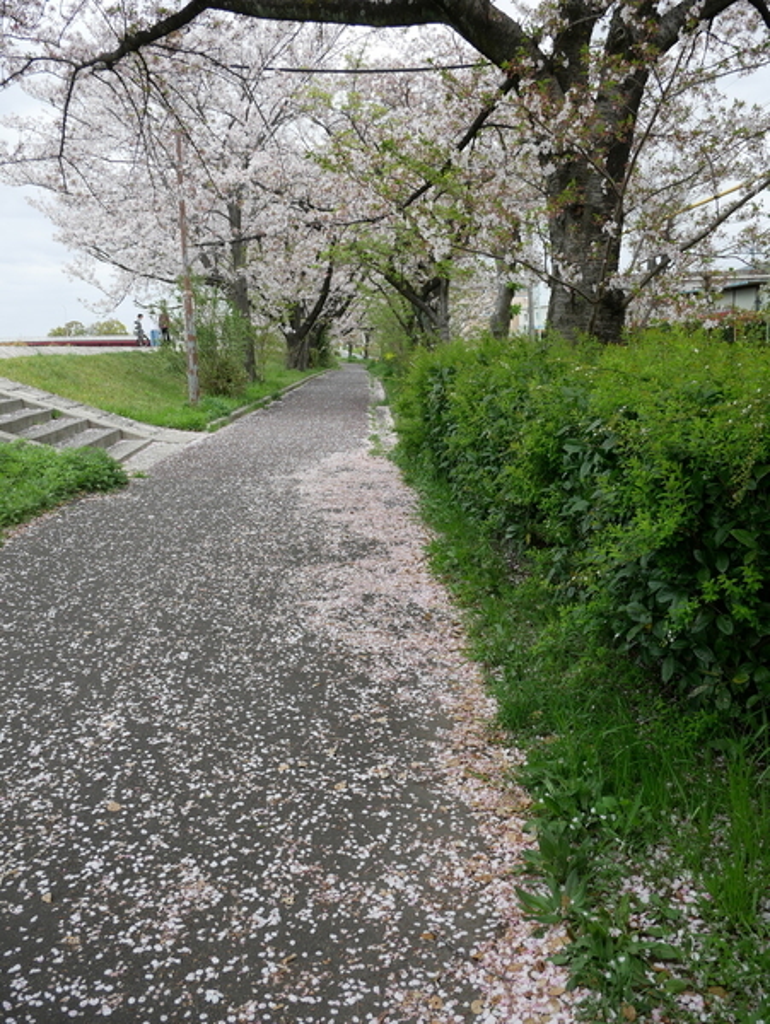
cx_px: 385
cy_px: 512
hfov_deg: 46.9
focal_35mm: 30
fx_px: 888
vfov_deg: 59.9
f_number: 6.3
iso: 200
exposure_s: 1/250
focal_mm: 15
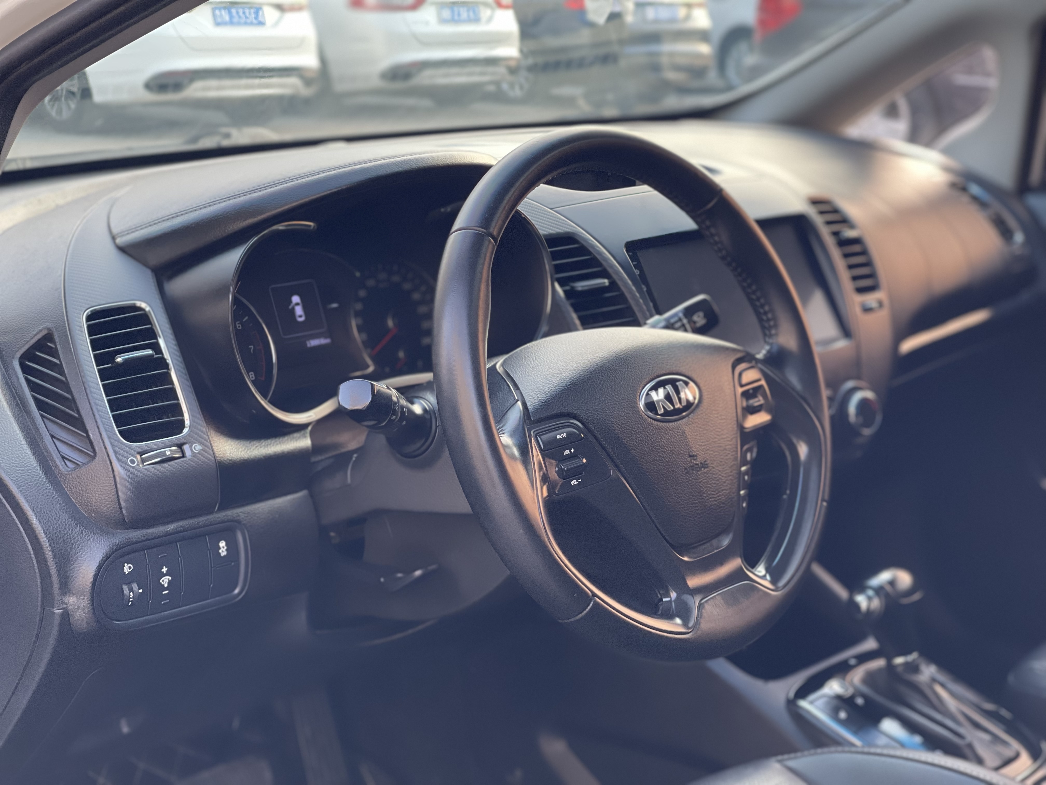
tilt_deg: -12.6
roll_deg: -0.4
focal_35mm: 64
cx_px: 523
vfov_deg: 22.9
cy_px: 392
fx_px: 1934
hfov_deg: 30.3
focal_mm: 7.5
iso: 160
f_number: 2.2
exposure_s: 1/121
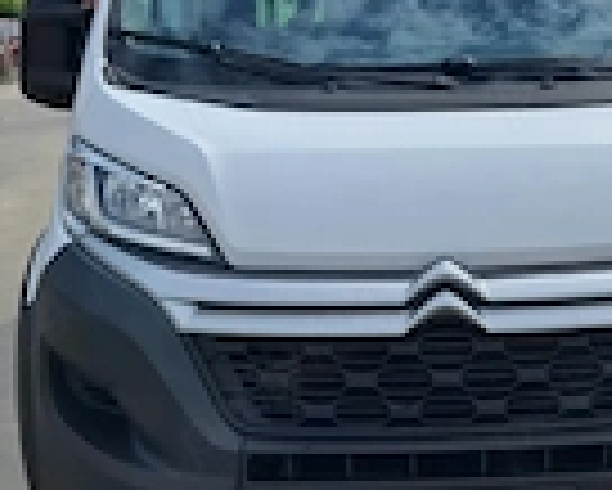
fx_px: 1196
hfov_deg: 28.2
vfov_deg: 22.8
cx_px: 477
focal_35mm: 66
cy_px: 81
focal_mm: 5.54
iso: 40
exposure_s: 1/5000
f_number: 1.8
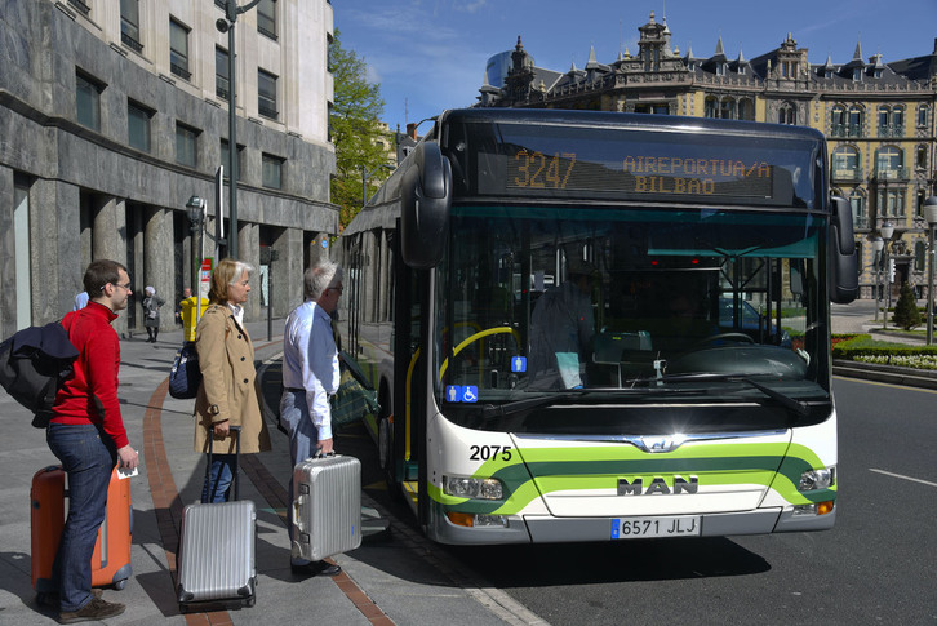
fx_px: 885
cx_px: 468
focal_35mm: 34
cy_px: 313
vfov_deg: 38.9
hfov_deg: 55.8
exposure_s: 1/200
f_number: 8
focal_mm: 34
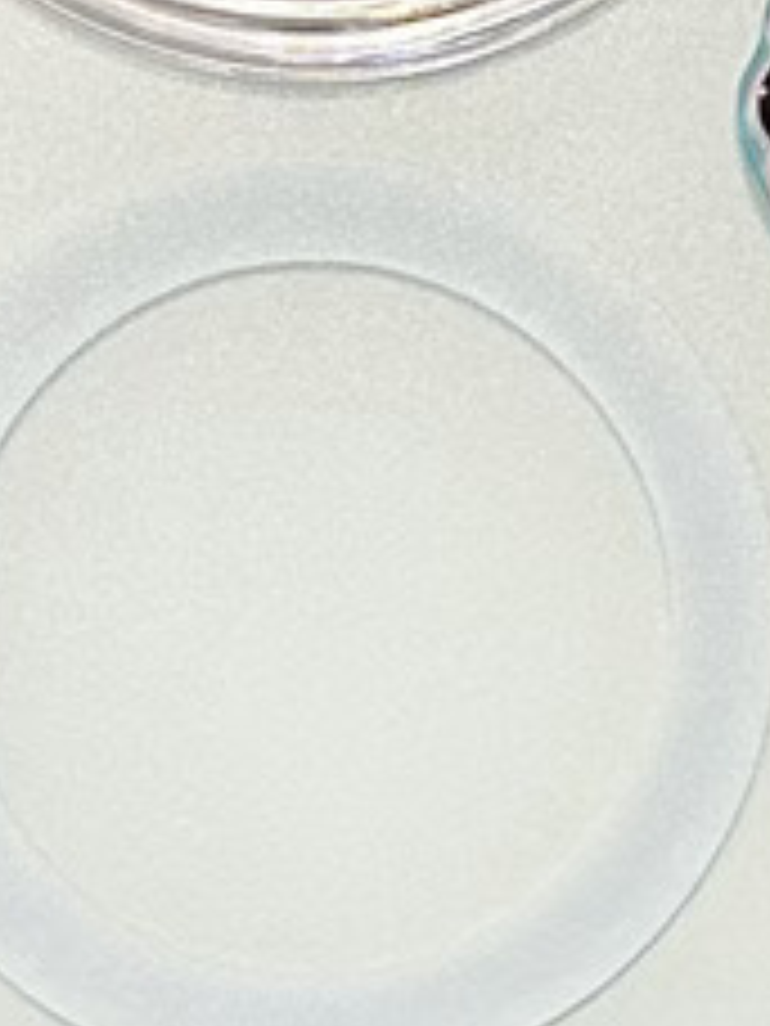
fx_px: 2402
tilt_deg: -49.0
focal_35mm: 81
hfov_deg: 18.0
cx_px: 657
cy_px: 342
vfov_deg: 24.0
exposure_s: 1/50
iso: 320
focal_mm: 6.76
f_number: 1.78
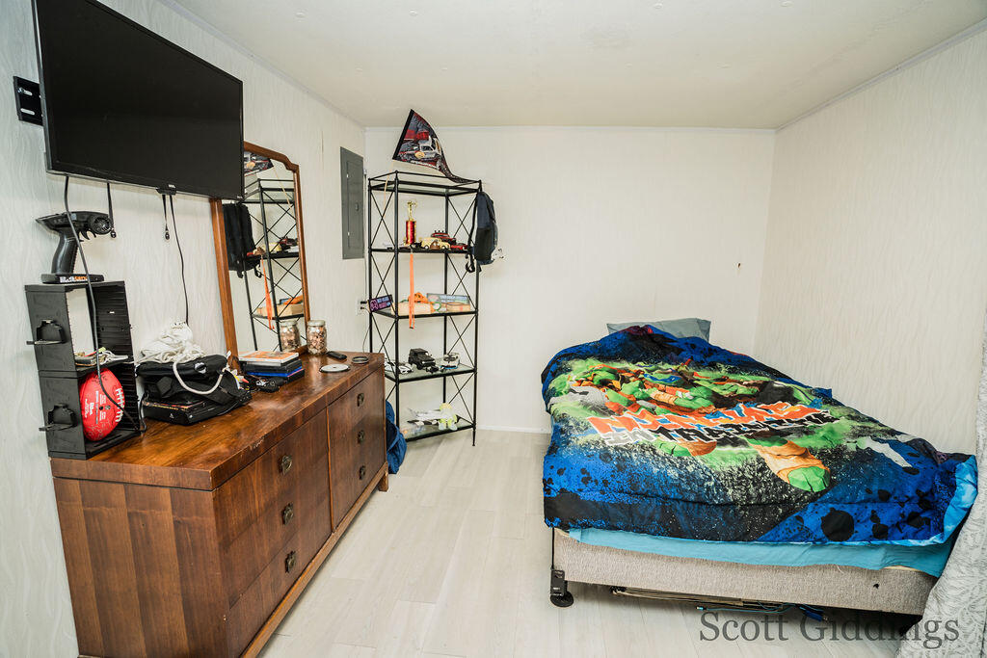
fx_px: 494
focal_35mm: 18
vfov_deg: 67.4
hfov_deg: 90.0
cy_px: 329
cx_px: 494
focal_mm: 18
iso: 500
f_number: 3.5
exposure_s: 1/80
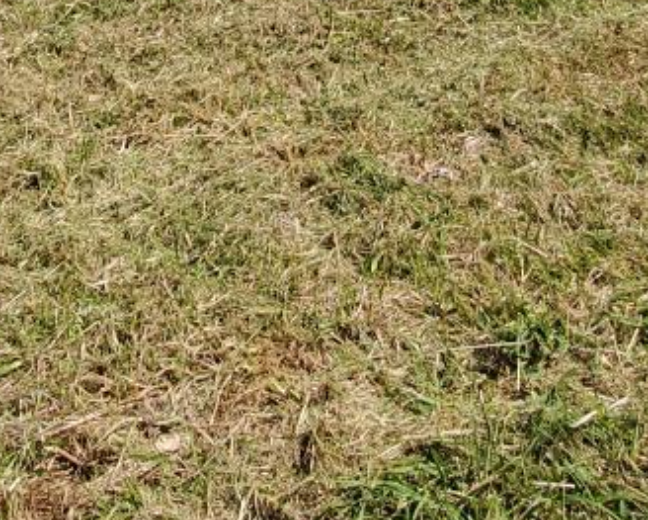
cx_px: 95
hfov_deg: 31.3
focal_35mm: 58
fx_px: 1113
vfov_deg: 19.3
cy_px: -436
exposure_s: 1/970
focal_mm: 1.8
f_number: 2.2
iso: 50
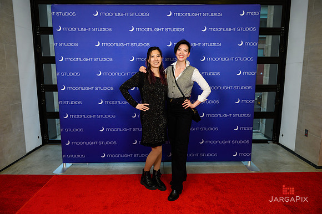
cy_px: 107
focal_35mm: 24
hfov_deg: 73.8
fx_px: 215
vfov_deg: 53.1
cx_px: 161
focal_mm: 24
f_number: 5
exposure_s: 1/200
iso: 800
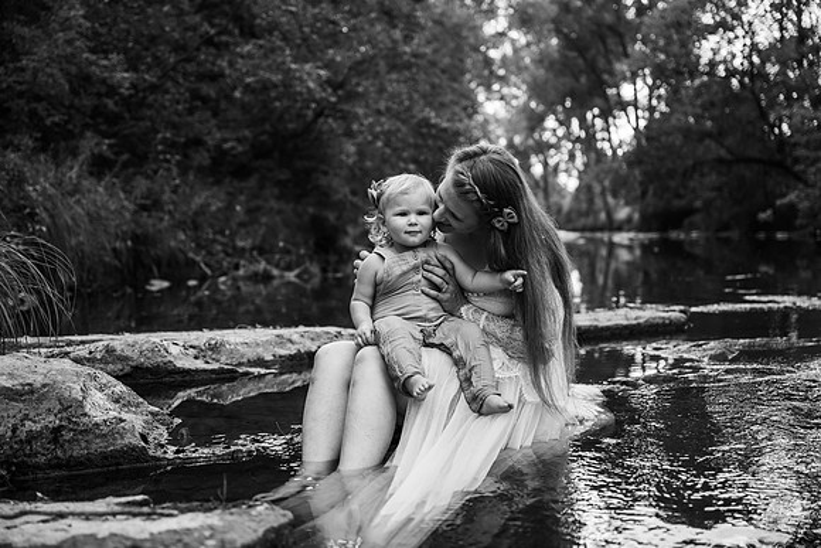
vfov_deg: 29.9
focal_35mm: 45
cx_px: 410
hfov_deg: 43.6
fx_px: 1026
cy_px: 274
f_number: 2.8
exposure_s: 1/1600
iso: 500
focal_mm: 45
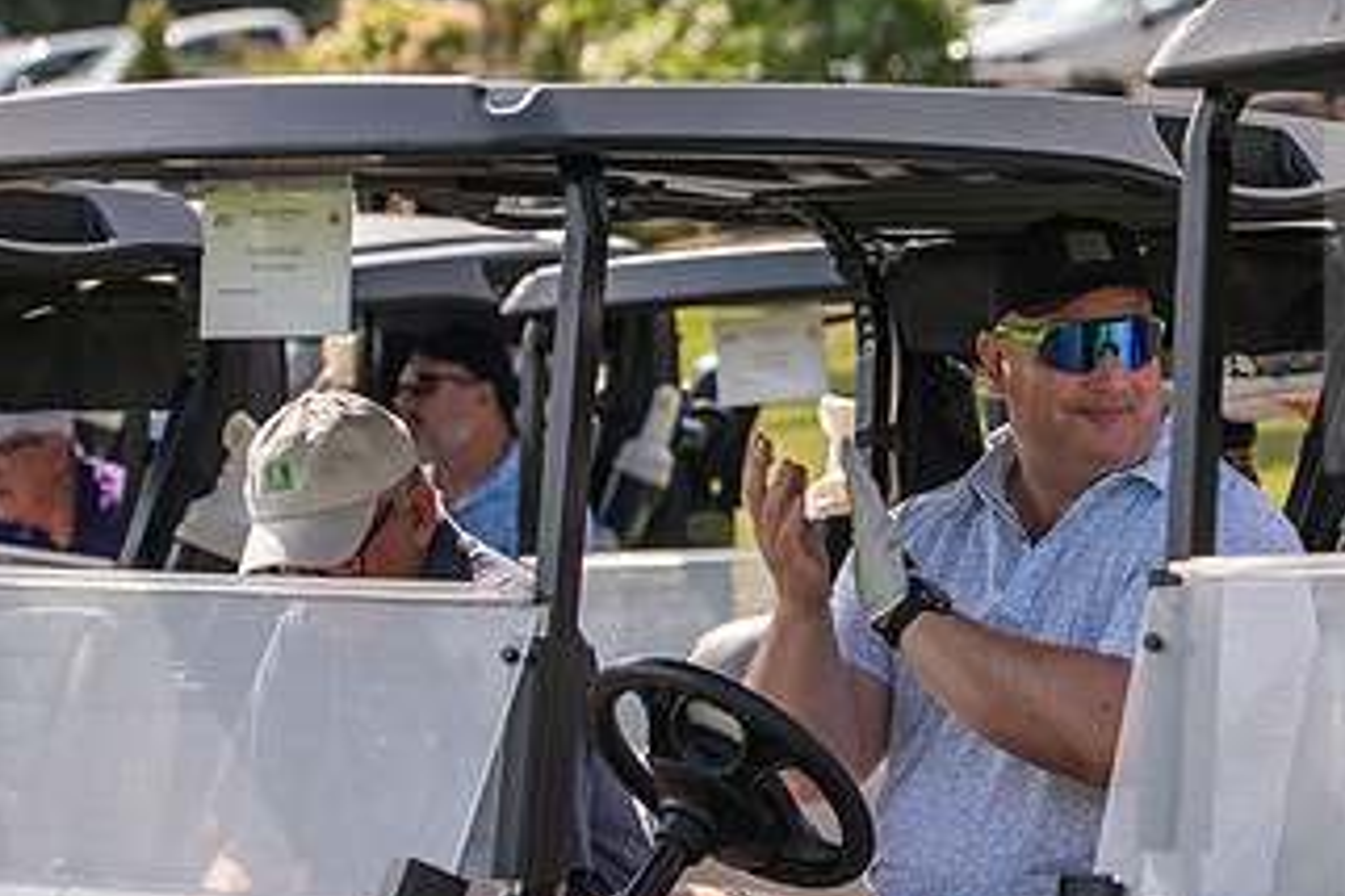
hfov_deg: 13.7
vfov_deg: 9.3
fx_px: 5529
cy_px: 630
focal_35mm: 148
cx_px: 1198
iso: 80
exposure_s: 1/500
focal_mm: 82
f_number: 3.5
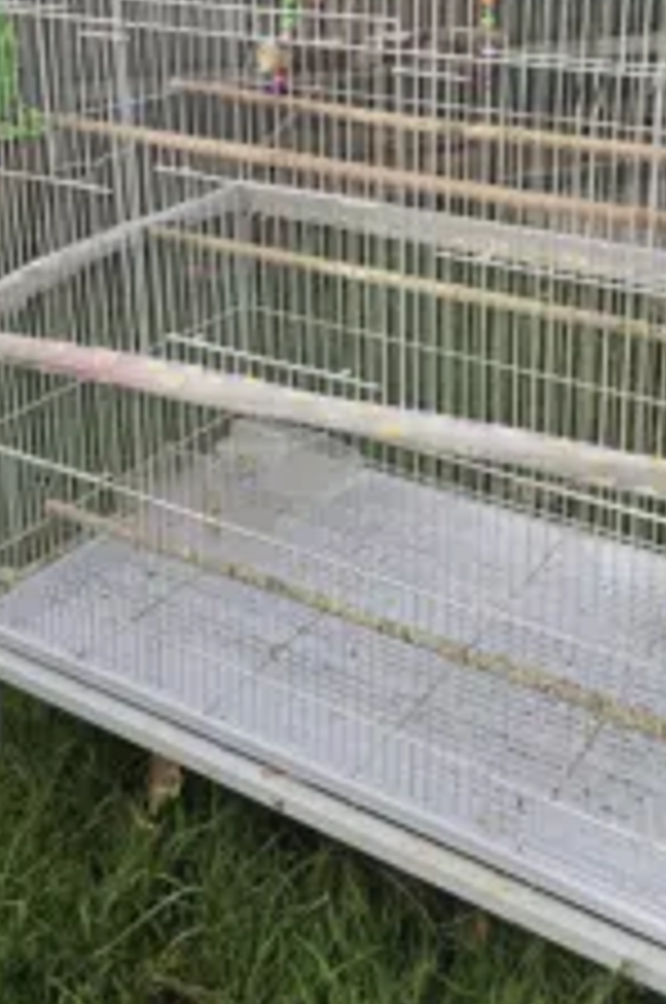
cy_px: 203
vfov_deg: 43.4
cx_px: 428
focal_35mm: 43
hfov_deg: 30.9
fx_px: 1197
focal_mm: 6.3
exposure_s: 1/219
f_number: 1.7
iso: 12
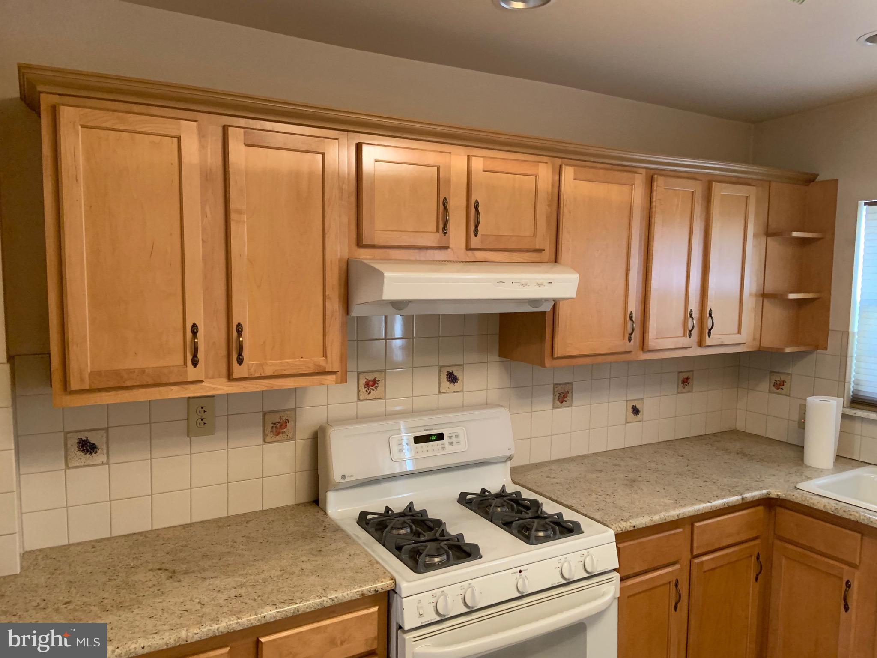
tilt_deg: -4.6
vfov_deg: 53.1
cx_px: 438
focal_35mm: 26
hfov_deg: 67.3
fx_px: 659
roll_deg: +0.3
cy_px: 329
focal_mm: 4.25
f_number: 1.8
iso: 250
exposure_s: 1/40
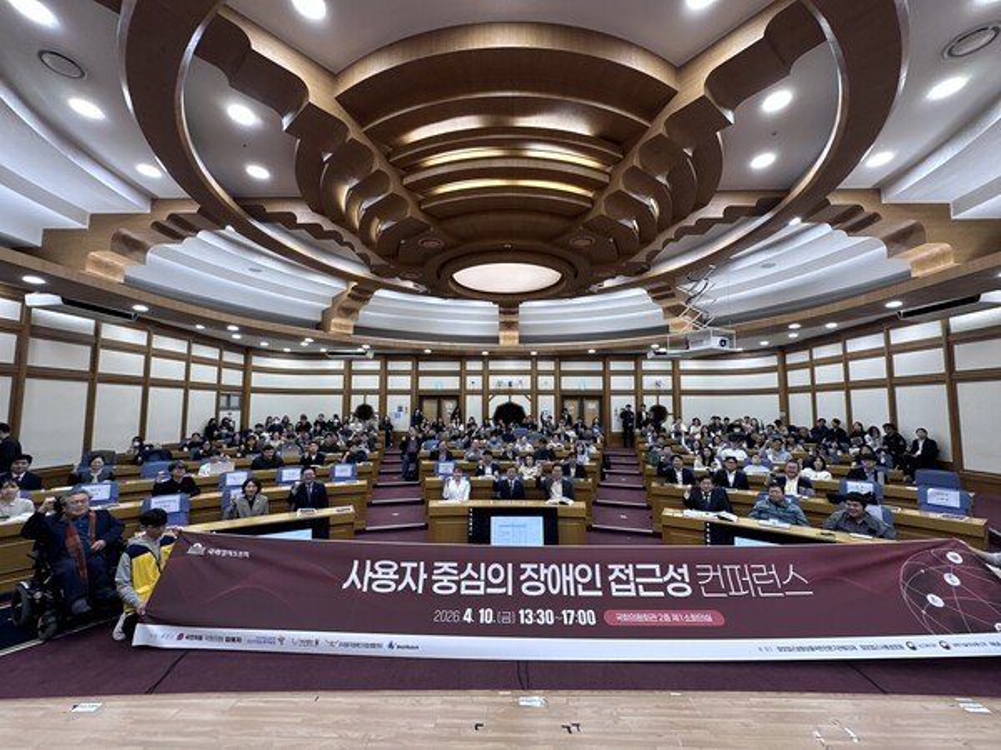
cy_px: 375
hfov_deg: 102.1
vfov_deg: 85.7
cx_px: 500
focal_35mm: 14
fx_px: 405
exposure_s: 1/120
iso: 125
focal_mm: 2.22
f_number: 2.2
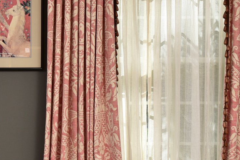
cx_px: -11
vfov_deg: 17.0
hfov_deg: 24.0
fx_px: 534
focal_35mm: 80
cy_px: 57
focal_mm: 29
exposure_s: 1/60
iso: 100
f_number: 9
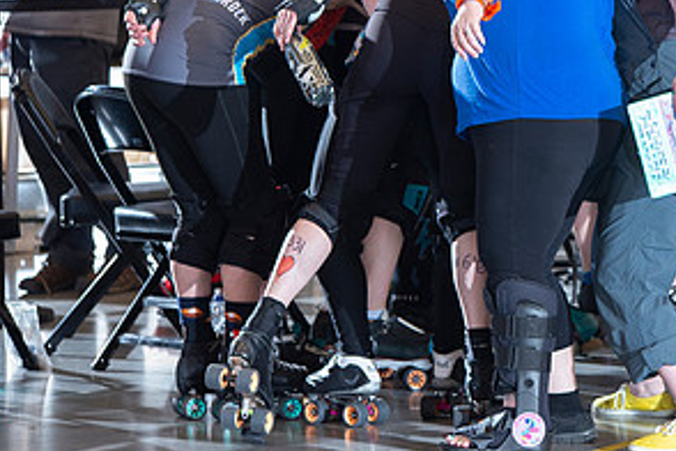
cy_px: 33
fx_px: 5182
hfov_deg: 7.4
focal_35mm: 276
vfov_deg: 5.0
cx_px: 642
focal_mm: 140
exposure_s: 1/160
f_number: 5.6
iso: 640
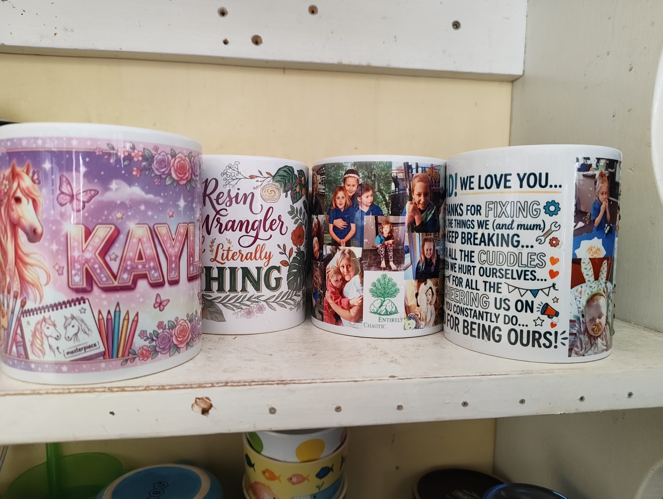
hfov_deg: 71.5
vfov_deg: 56.9
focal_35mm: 24
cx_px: 332
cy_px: 250
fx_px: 460
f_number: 1.88
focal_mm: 5.56
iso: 1370
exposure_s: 1/33.3
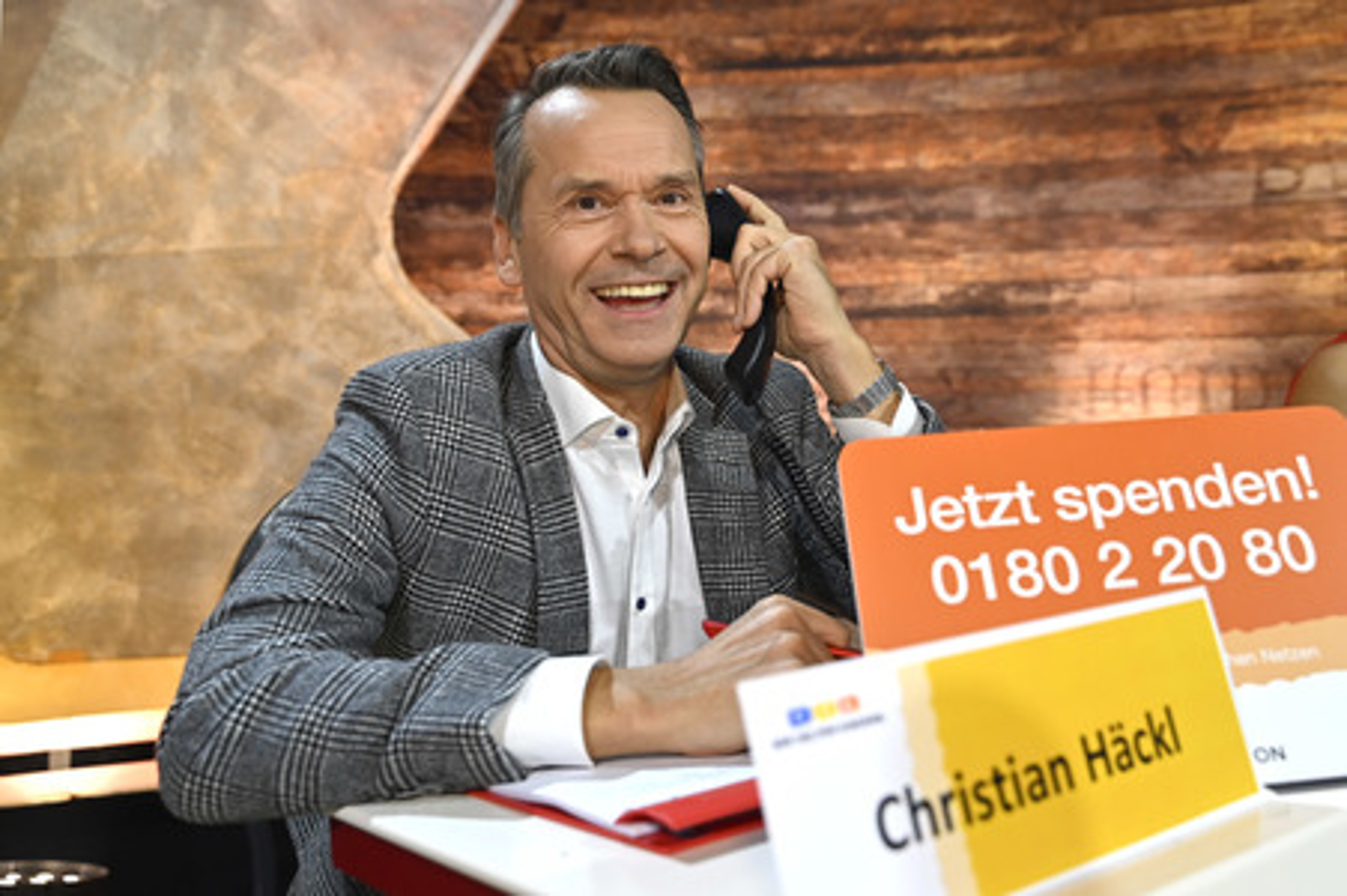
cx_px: 674
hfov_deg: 61.1
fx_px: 1140
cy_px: 448
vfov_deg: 42.9
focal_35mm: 30
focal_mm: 30.5
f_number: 4
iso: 800
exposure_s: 1/200
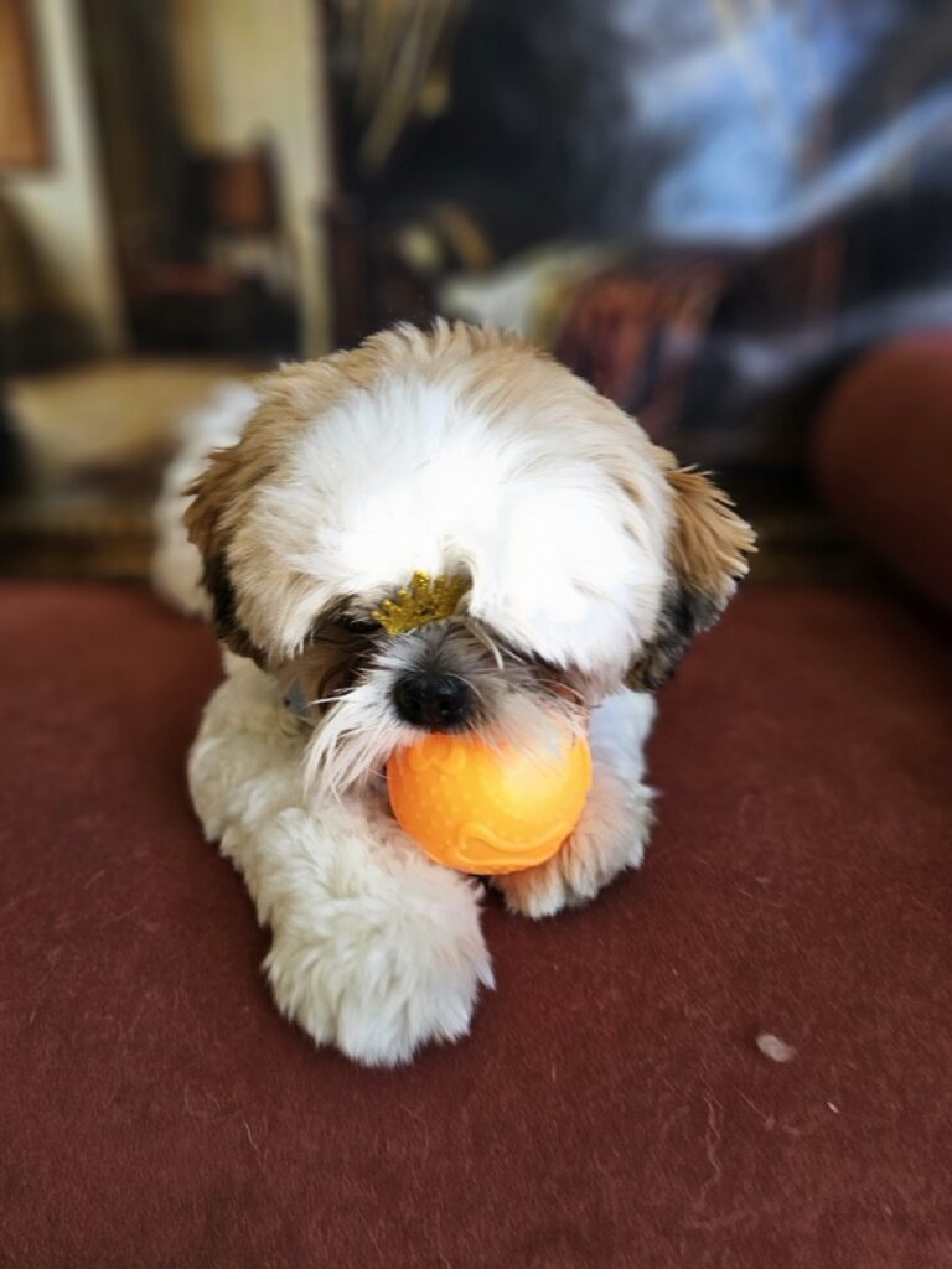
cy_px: 634
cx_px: 476
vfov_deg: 73.9
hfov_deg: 58.9
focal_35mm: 23
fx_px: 843
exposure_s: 1/149
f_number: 1.8
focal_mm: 5.4
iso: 50
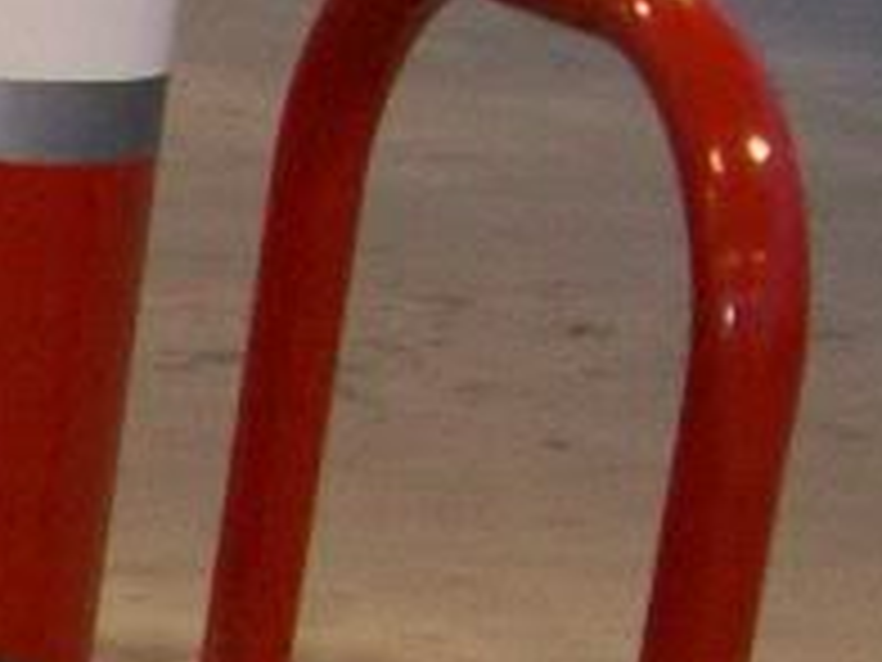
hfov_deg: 9.4
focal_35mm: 188
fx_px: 4790
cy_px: 1067
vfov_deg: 7.7
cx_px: -1253
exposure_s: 1/64
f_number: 2.7
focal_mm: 6
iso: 140
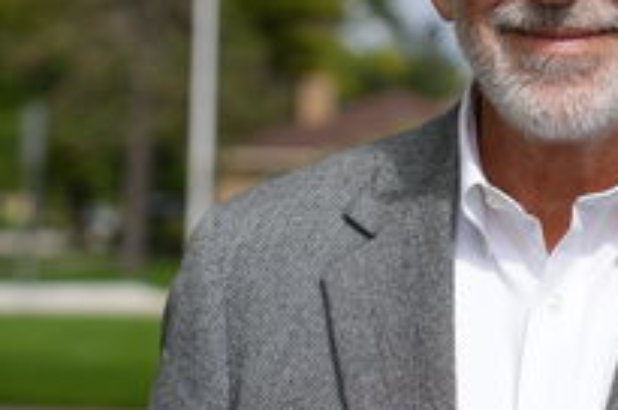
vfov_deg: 7.5
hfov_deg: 11.1
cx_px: 645
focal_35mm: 183
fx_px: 3137
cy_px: 62
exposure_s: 1/800
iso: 100
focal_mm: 75
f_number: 4.5
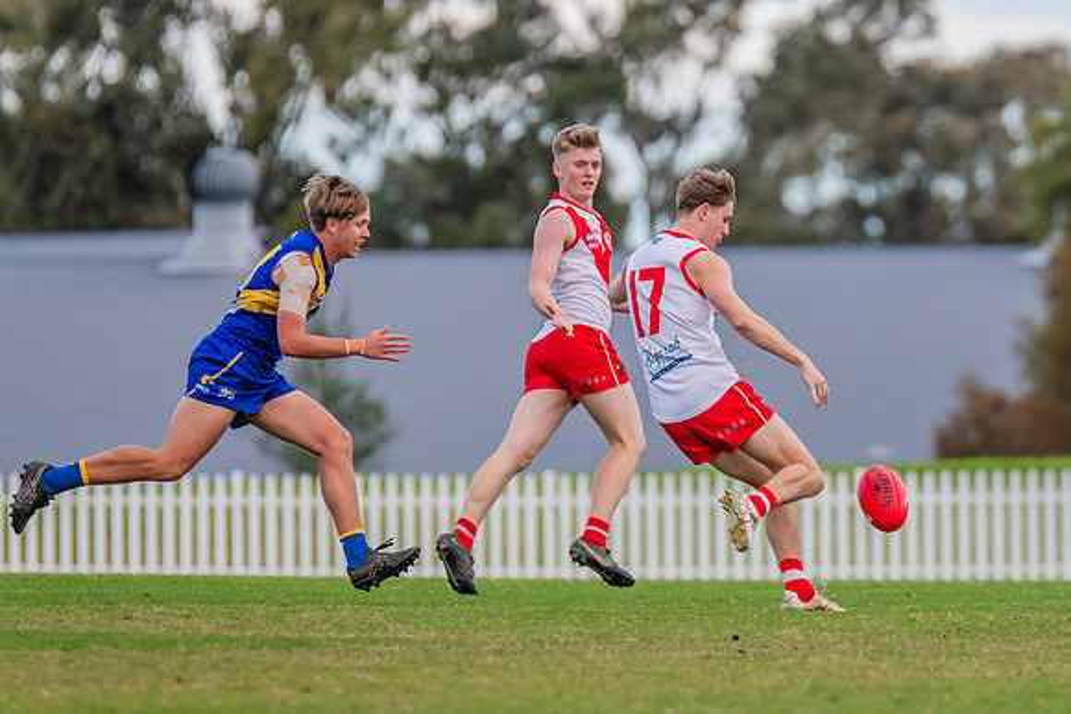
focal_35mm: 662
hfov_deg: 3.1
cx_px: 805
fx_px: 19700
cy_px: 263
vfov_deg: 2.1
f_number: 5.6
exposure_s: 1/1250
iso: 800
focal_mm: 420
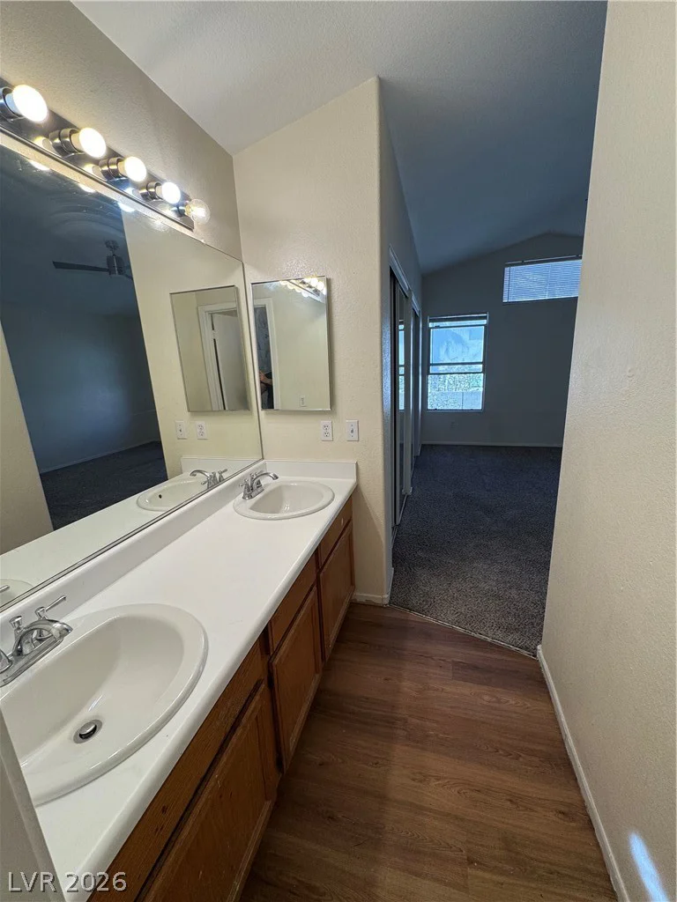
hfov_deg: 85.7
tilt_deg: -14.3
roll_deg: +2.7
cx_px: 338
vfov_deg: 102.1
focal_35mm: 14
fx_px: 365
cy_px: 451
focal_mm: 2.22
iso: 100
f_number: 2.2
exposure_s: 1/120
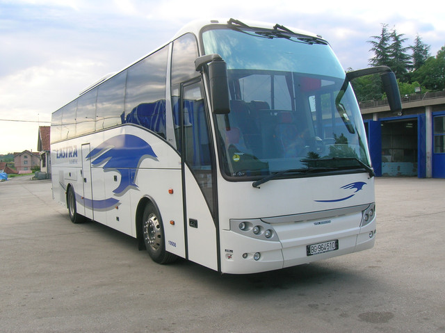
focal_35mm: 34
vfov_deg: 41.7
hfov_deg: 54.0
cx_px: 222
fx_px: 437
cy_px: 166
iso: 50
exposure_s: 1/102
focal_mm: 5.7
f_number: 4.9
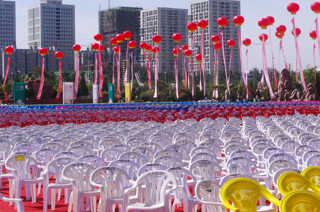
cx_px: 279
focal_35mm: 87
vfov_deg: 15.6
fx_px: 772
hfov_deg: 22.9
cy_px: 86
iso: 400
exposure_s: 1/400
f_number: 14
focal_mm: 30.63
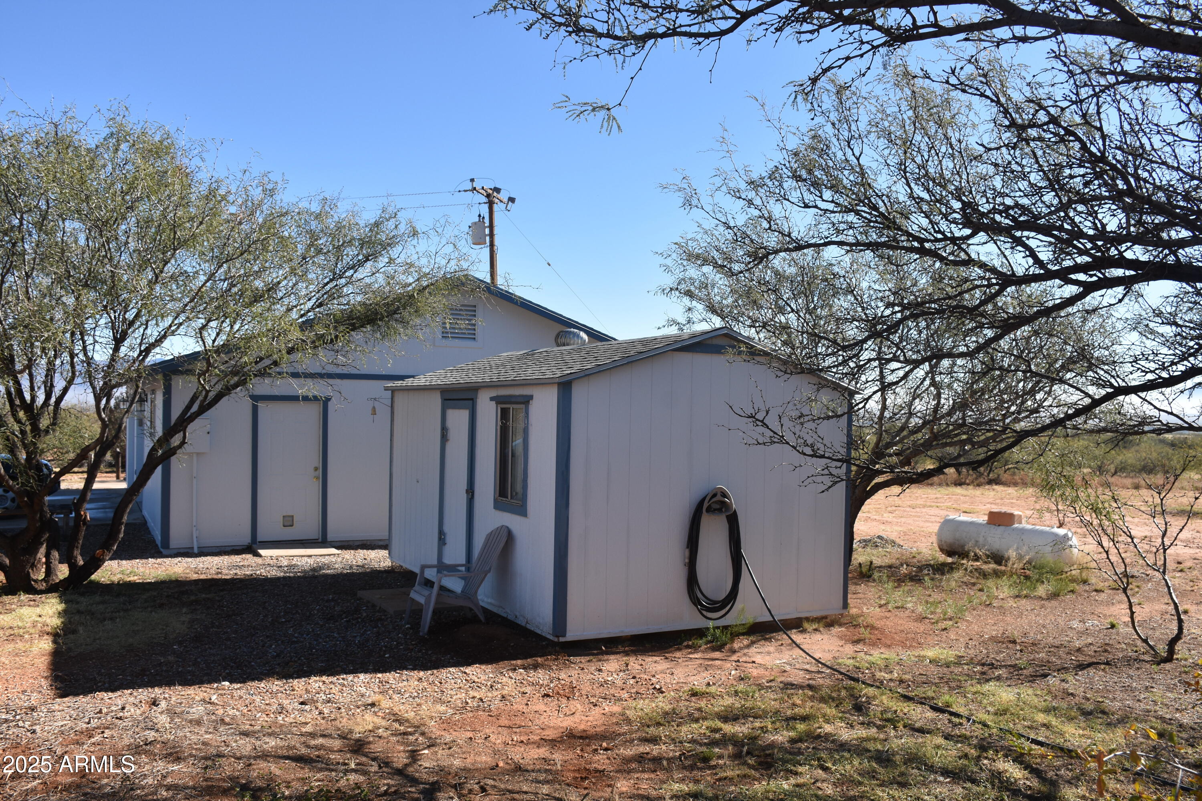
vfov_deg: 43.6
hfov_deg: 61.9
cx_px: 601
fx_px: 1002
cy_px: 400
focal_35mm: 30
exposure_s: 1/500
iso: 250
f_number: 8
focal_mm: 20
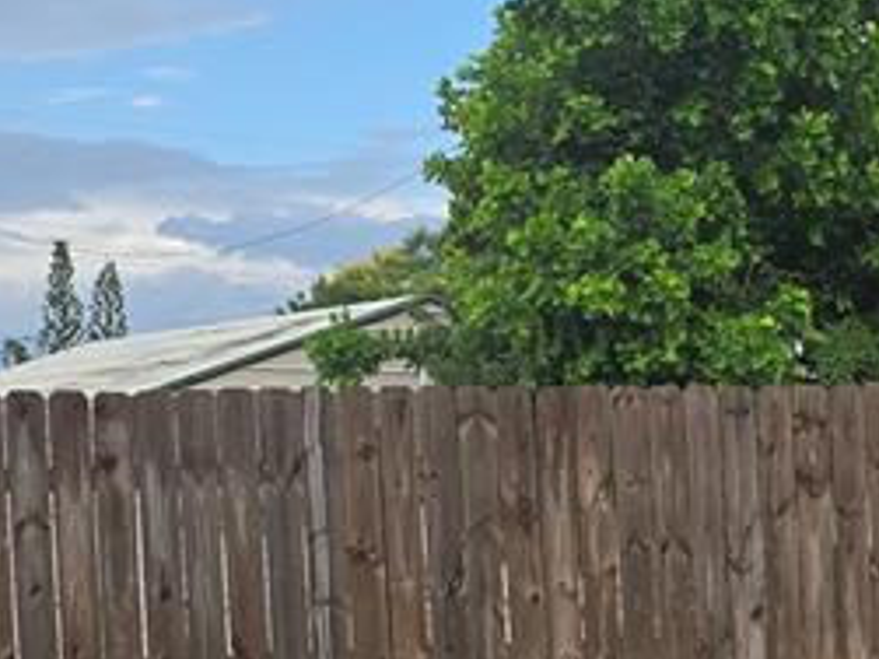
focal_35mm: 94
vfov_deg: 15.2
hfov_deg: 20.4
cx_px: 805
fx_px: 2386
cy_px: 778
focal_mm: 6.3
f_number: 1.7
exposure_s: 1/377
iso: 12
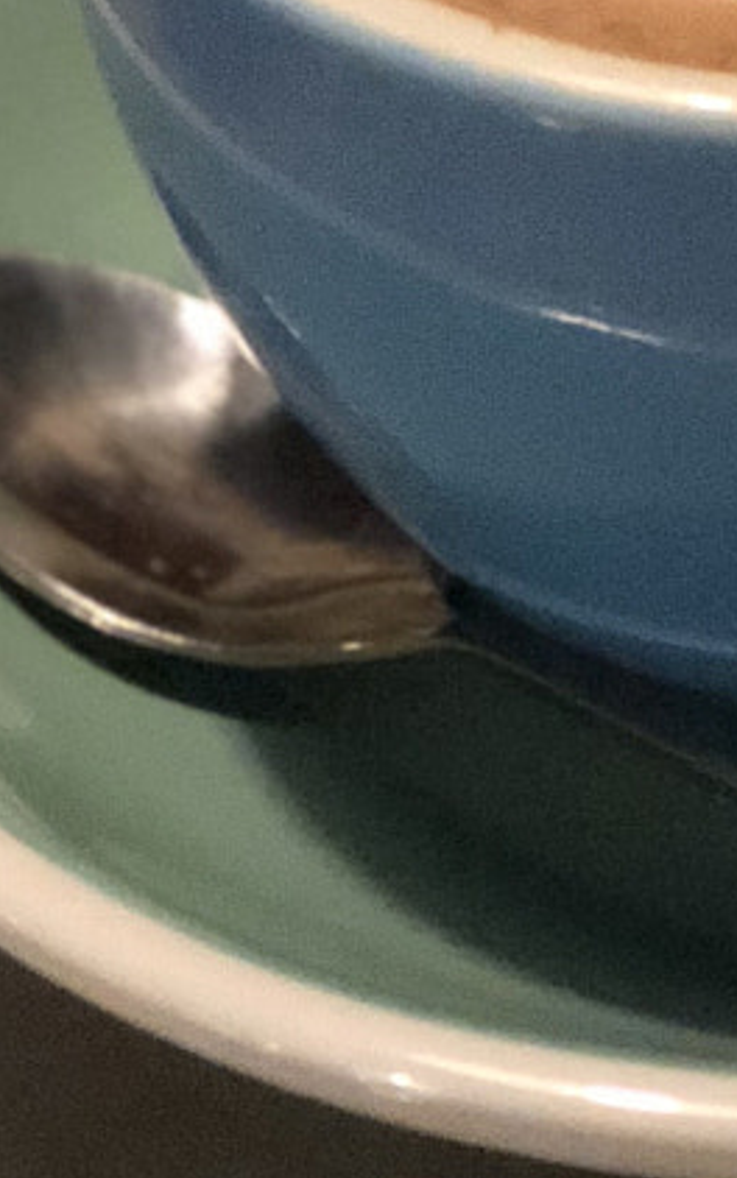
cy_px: -477
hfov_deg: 5.7
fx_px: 7354
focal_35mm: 229
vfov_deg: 9.0
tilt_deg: -28.6
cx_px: 932
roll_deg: +0.8
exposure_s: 1/50
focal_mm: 6.6
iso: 1250
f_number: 2.8
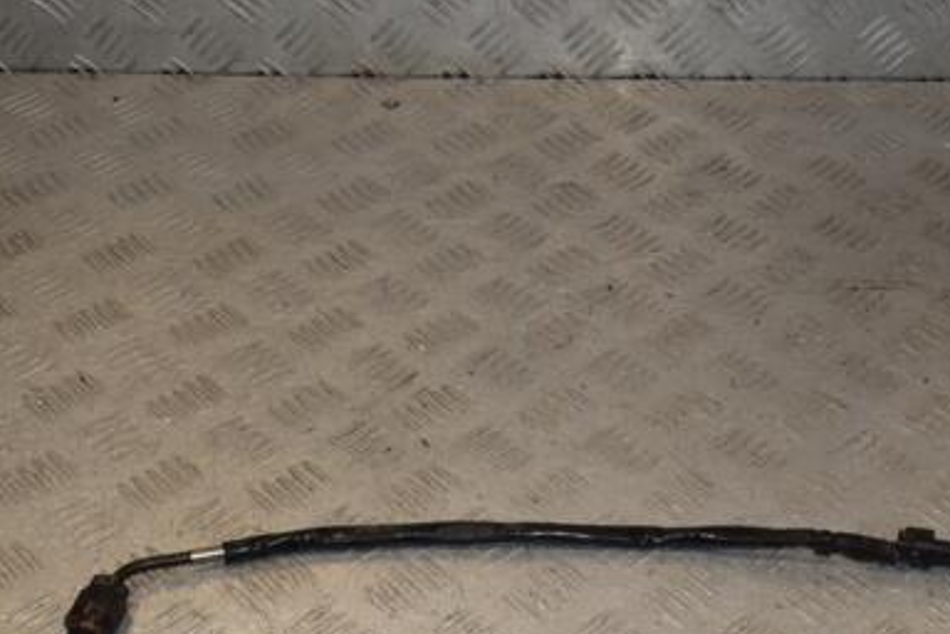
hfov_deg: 32.8
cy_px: 451
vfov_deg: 22.1
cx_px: 539
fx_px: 1610
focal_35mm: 61
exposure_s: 1/200
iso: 800
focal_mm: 26
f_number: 10
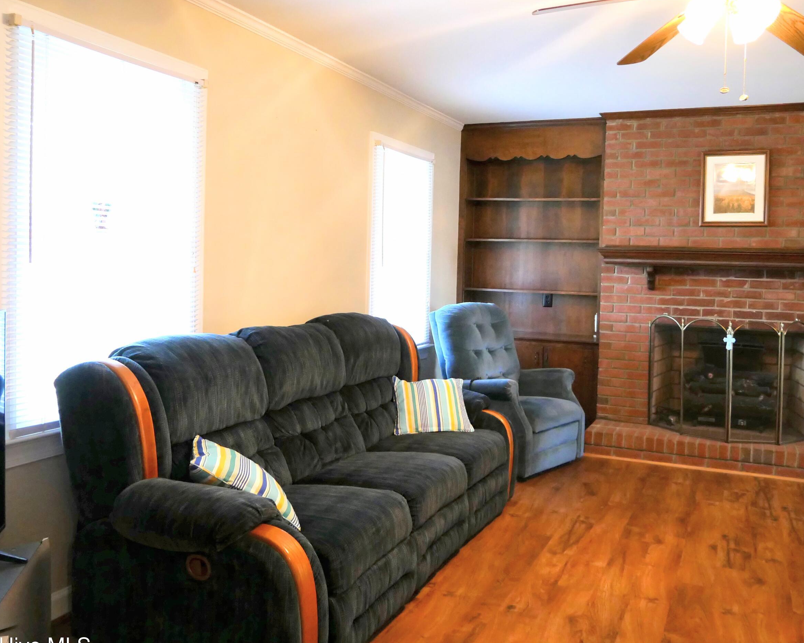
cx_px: 441
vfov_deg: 48.5
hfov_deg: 58.7
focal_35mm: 30
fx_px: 714
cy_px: 295
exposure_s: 1/60
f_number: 3.5
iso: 1250
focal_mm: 12
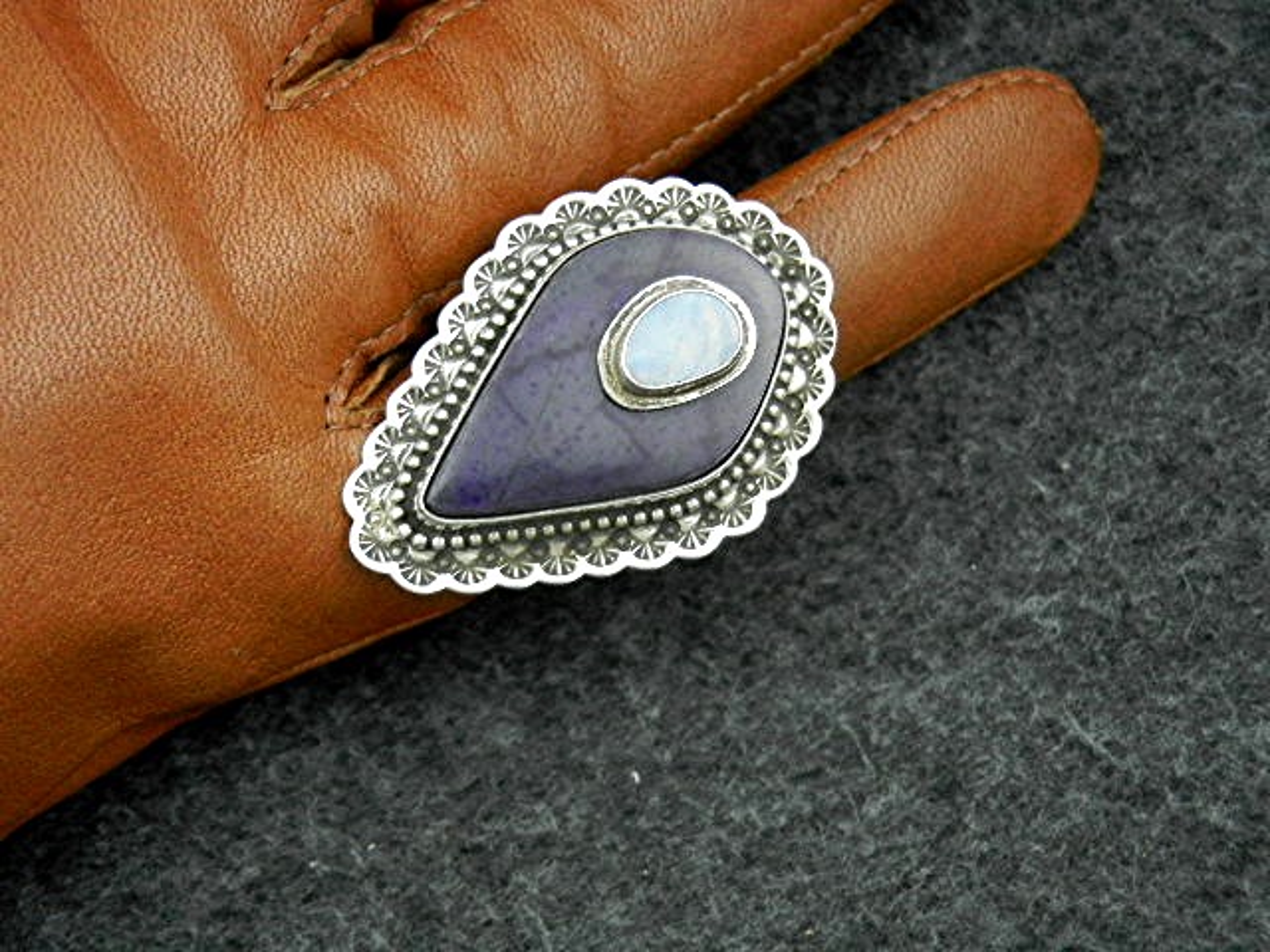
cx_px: 635
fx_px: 3742
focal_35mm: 102
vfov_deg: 14.5
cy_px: 476
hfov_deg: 19.3
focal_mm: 18.3
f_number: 4.5
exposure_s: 1/4.5
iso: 200
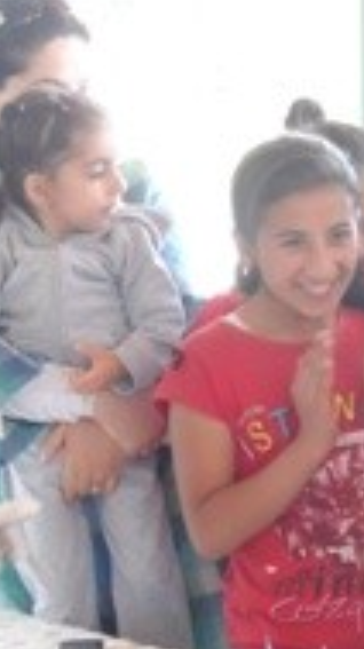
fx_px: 2356
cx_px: 519
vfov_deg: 15.7
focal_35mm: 137
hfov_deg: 8.7
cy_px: 354
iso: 320
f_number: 4
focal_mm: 8.7
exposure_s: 1/45
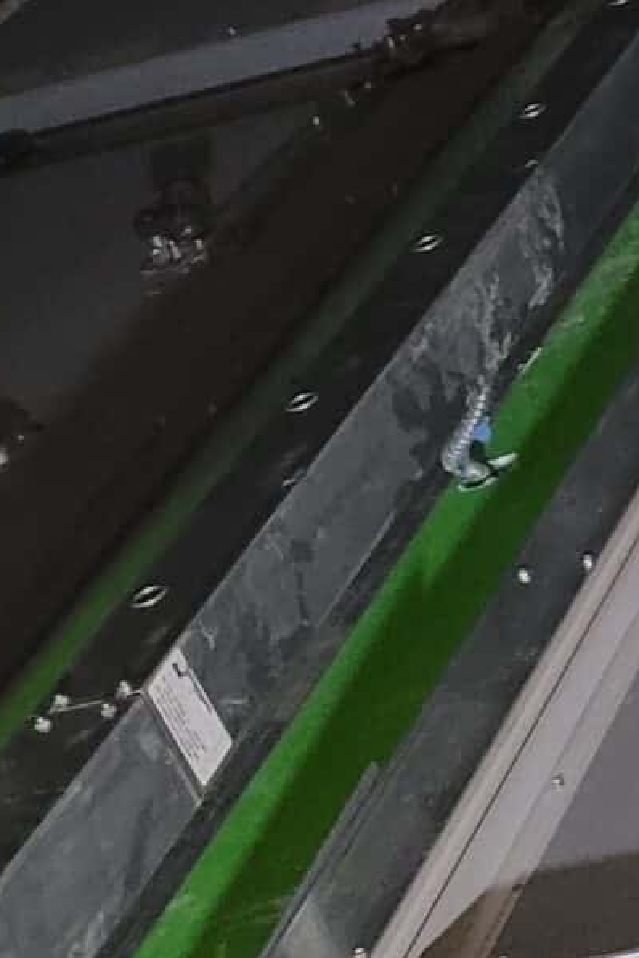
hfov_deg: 10.4
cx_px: 1475
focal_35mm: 116
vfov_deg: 17.2
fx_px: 3088
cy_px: -53
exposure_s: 1/24
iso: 1250
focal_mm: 5.4
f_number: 1.8
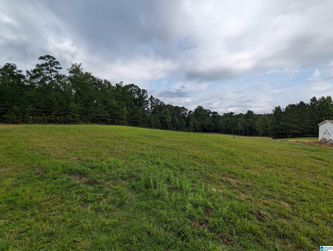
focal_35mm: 16
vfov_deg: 78.2
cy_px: 126
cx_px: 166
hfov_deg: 94.4
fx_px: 154
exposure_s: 1/1661
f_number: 2.2
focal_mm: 2.35
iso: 51
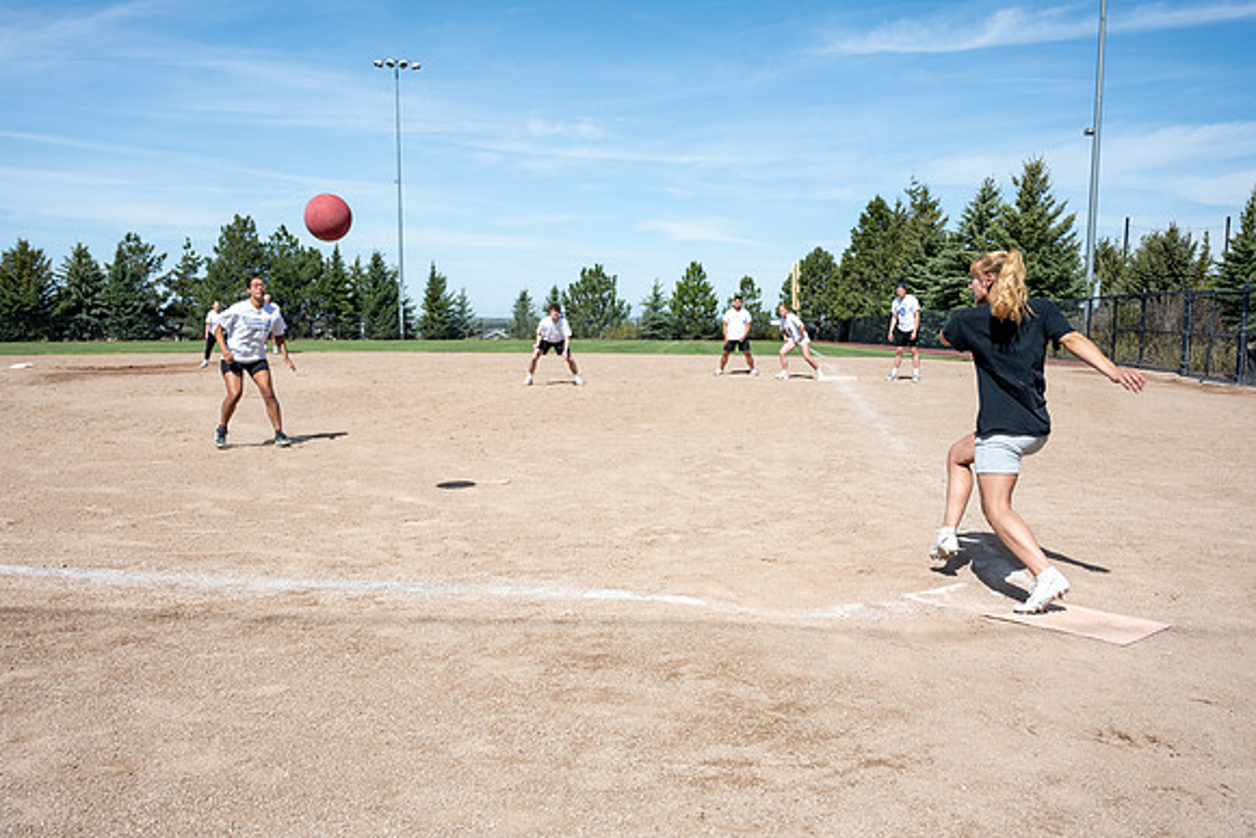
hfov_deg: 57.7
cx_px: 604
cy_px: 453
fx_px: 1140
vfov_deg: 40.3
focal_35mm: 33
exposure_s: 1/2000
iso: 100
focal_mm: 24
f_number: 4
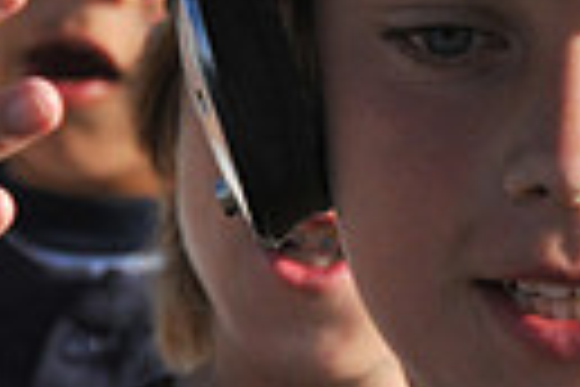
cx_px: 549
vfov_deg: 1.5
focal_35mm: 911
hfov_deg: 2.3
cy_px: 101
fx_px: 14680
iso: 400
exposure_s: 1/500
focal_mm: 135
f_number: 11
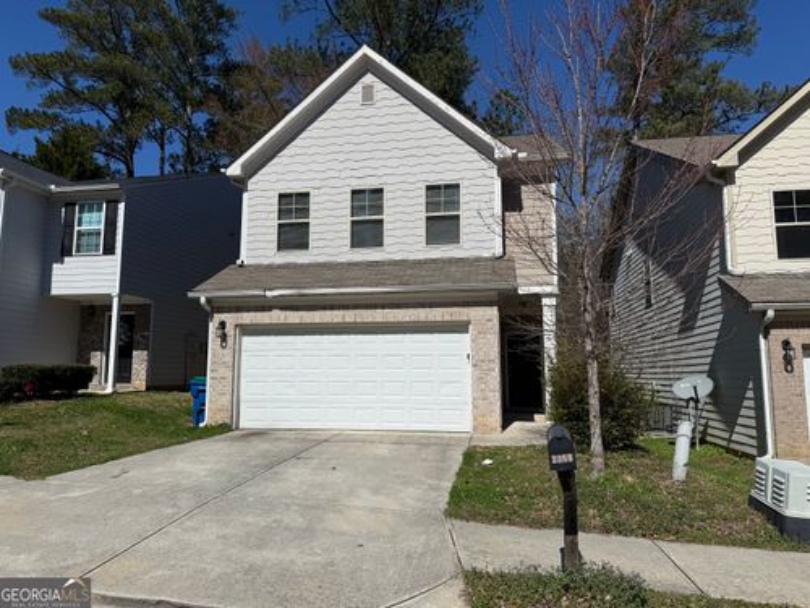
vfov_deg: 56.8
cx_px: 405
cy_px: 304
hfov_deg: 71.6
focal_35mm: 24
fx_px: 562
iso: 80
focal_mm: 6.76
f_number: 1.78
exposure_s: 1/11905
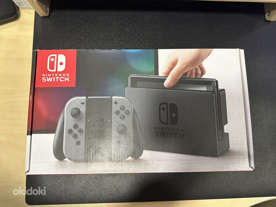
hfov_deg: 71.6
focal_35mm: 24
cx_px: 138
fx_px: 191
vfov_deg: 56.8
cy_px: 104
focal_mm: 6.86
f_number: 1.78
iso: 160
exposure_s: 1/50
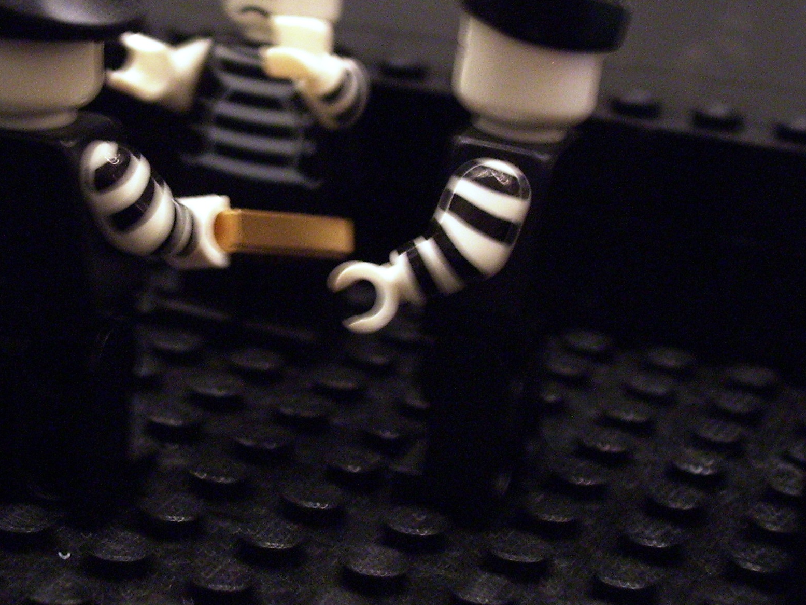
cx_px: 230
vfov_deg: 17.8
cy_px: 244
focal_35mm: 83
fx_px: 1932
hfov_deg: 23.4
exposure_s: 1/8
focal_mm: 9.4
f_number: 3.4
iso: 160
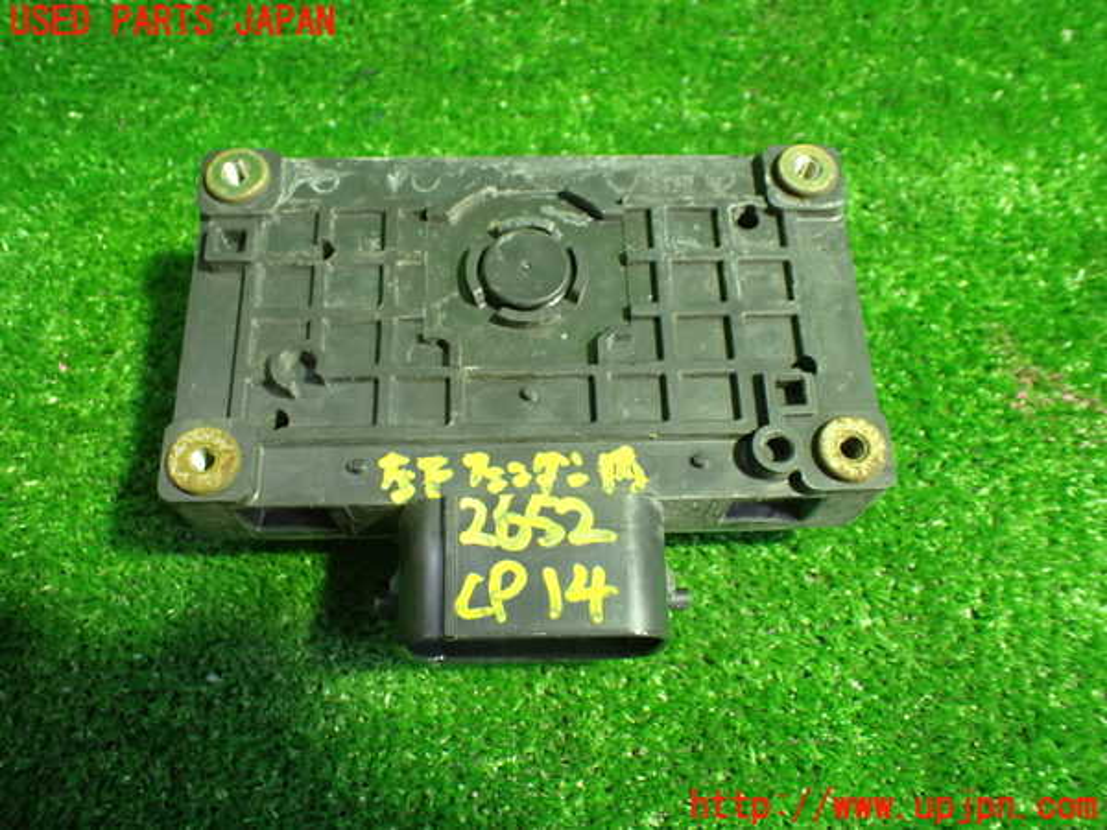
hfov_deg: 60.0
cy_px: 415
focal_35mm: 30
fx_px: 959
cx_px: 554
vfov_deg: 46.8
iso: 800
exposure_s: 1/50
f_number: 2.3
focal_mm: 5.4
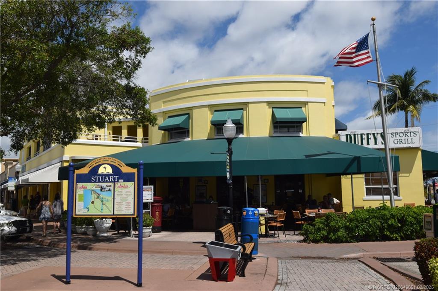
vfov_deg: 43.6
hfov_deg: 61.9
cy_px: 146
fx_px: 365
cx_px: 219
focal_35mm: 30
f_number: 11
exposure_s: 1/200
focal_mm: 20
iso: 100
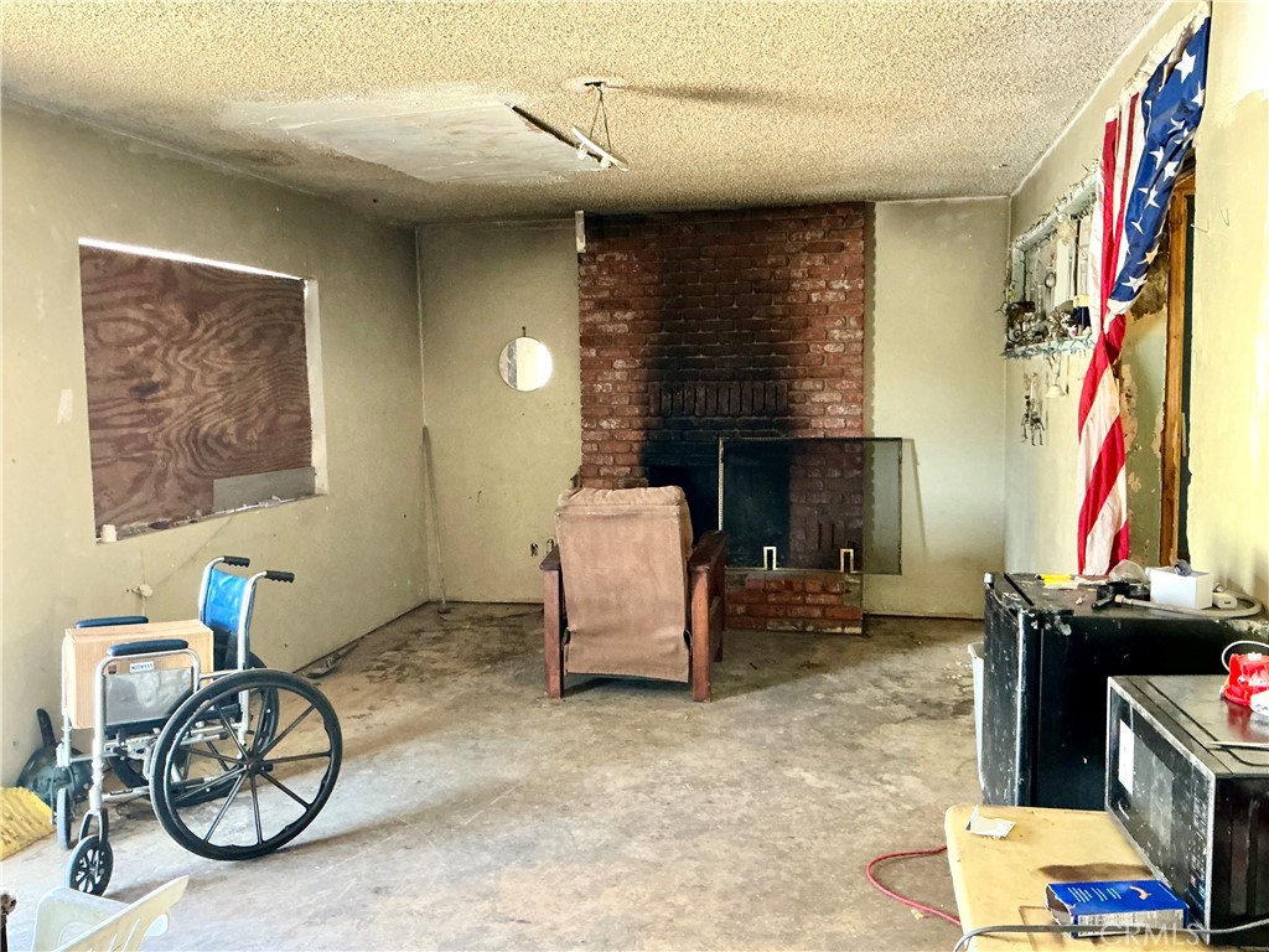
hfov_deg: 61.7
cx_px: 634
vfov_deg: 48.2
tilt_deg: -4.8
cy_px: 476
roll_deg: +1.4
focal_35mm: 29
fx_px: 1063
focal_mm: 3
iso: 320
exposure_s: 1/40
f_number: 1.8
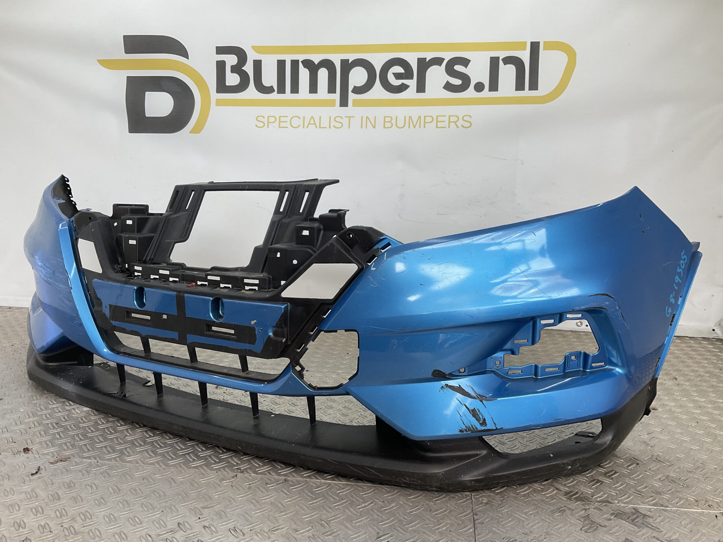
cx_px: 362
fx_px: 606
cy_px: 271
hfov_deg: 61.7
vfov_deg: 48.2
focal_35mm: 29
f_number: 1.8
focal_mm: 3
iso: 16
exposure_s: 1/143
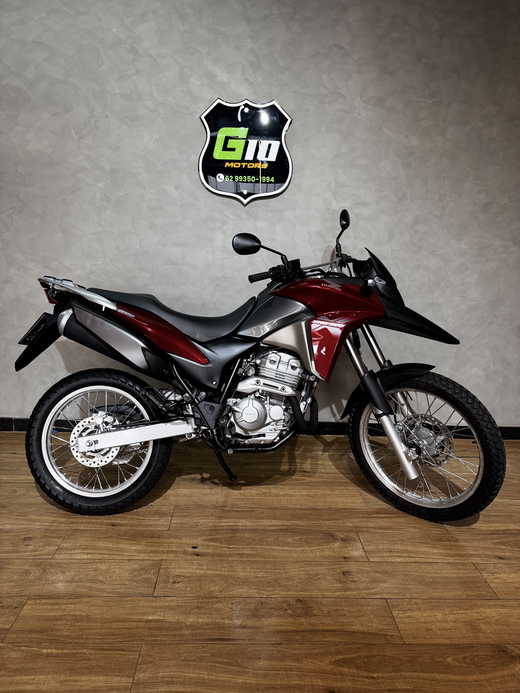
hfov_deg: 56.8
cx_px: 260
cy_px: 346
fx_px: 481
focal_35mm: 24
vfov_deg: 71.6
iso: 160
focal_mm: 6.76
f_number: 1.78
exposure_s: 1/120
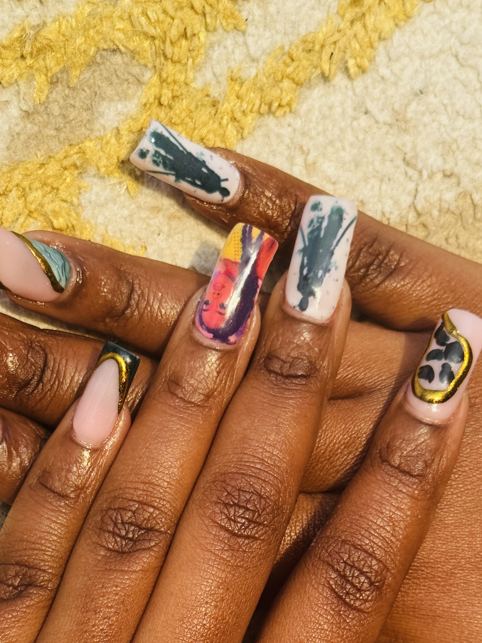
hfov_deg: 18.9
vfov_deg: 24.7
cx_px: 223
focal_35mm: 78
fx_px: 1448
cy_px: 486
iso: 64
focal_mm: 6.76
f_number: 1.78
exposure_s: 1/1869
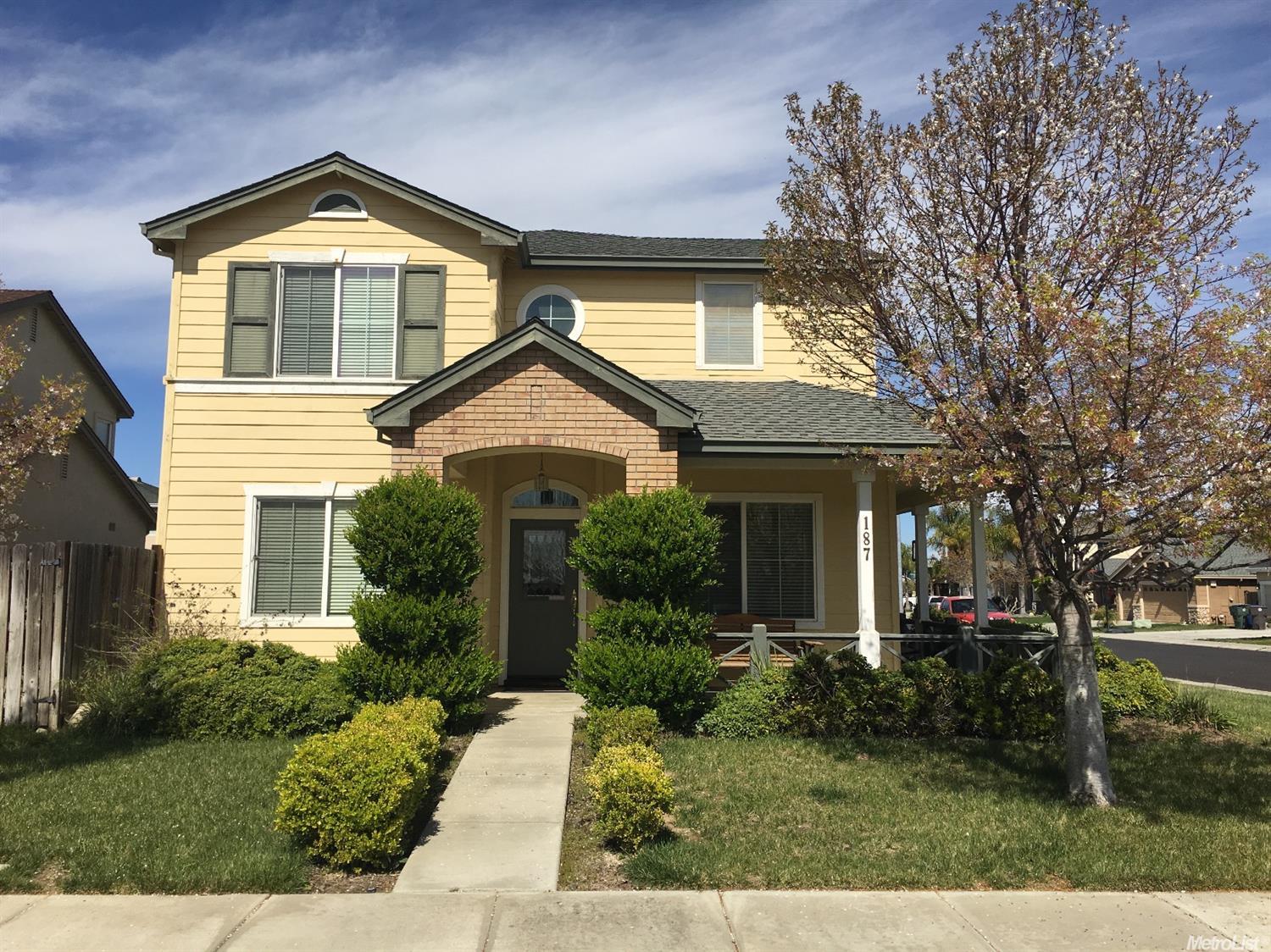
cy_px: 476
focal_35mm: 29
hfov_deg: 61.7
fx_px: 1064
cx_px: 636
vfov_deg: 48.2
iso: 25
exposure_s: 1/2564
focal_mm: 4.15
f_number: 2.2
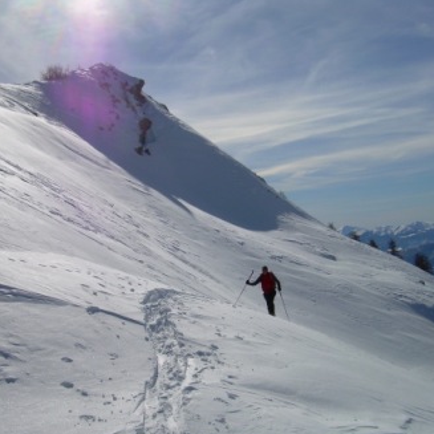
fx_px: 652
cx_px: 232
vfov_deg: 36.8
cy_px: 220
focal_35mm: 46
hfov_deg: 36.8
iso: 50
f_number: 4.6
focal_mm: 6.3
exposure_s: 1/1542
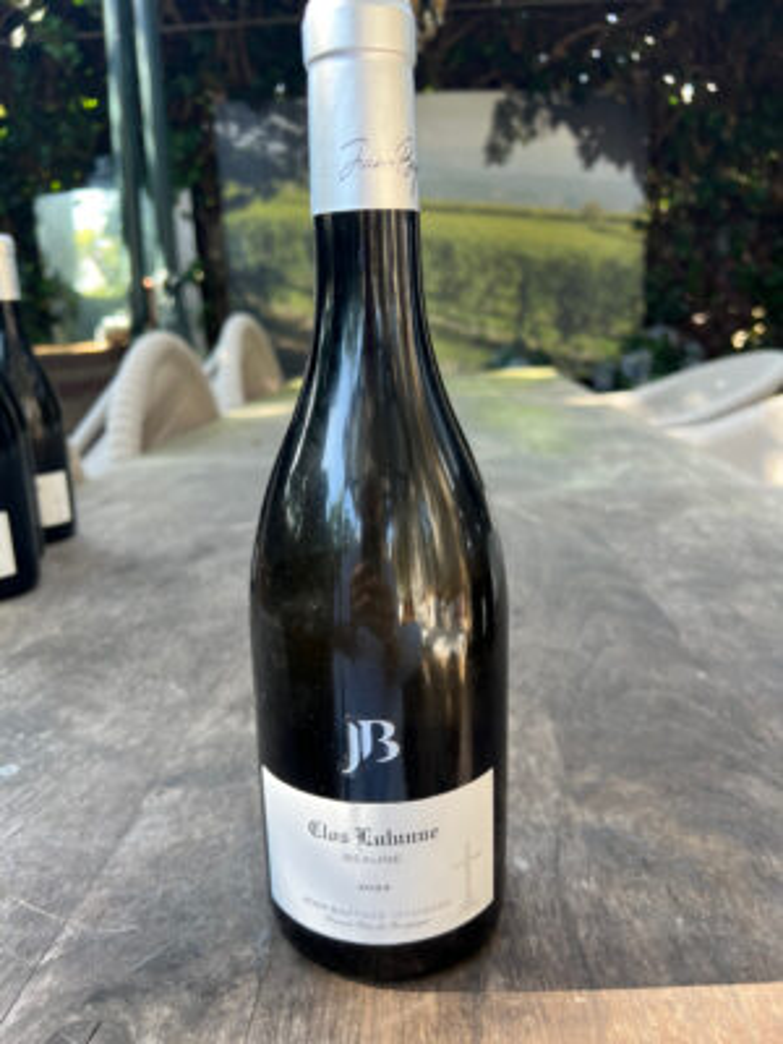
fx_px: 784
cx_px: 392
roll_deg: +1.5
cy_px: 522
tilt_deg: -12.5
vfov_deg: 67.3
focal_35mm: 26
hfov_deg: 53.1
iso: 40
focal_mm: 5.7
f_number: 1.5
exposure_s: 1/121
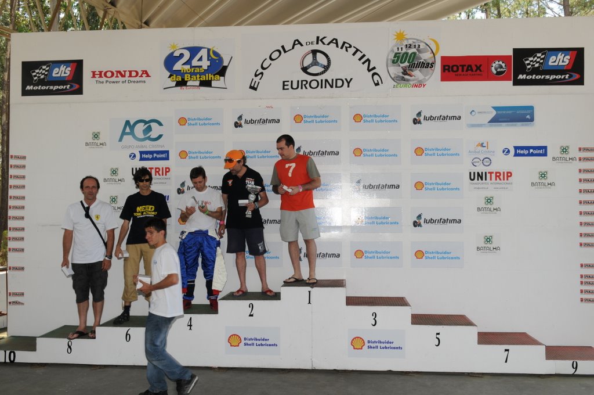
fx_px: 544
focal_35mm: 33
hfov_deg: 57.3
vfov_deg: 39.9
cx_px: 297
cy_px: 198
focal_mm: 22
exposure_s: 1/60
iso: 200
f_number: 8
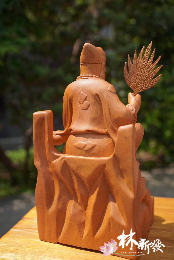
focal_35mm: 35
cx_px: 87
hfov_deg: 37.9
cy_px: 130
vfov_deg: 54.4
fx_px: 254
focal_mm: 35
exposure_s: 1/4000
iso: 400
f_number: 4
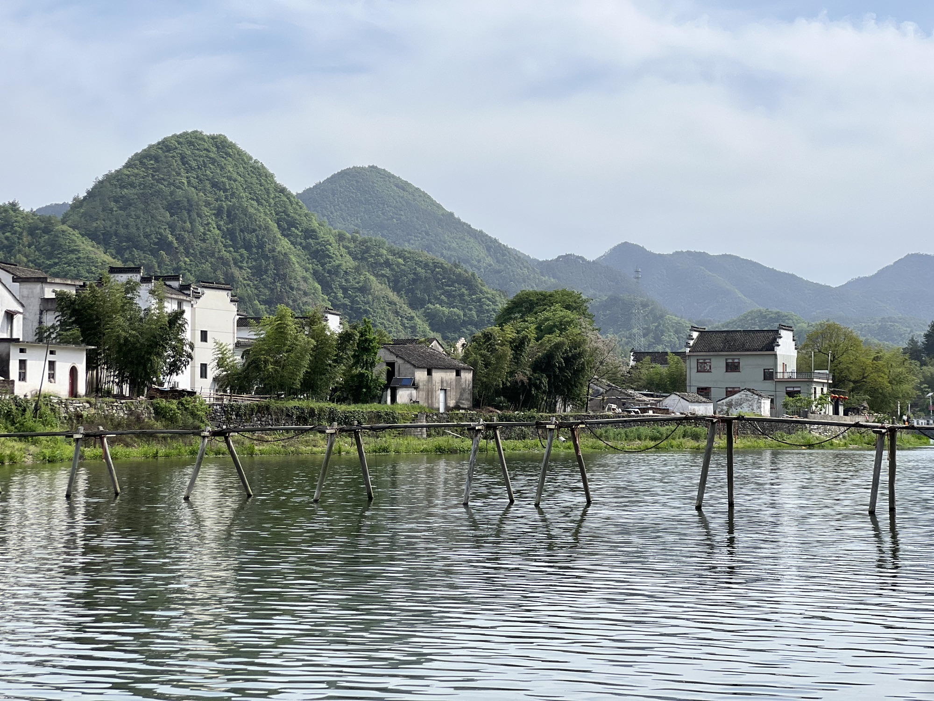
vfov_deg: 19.1
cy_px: 350
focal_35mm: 77
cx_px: 467
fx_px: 2078
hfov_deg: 25.3
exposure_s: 1/605
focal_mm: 9
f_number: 2.8
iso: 32
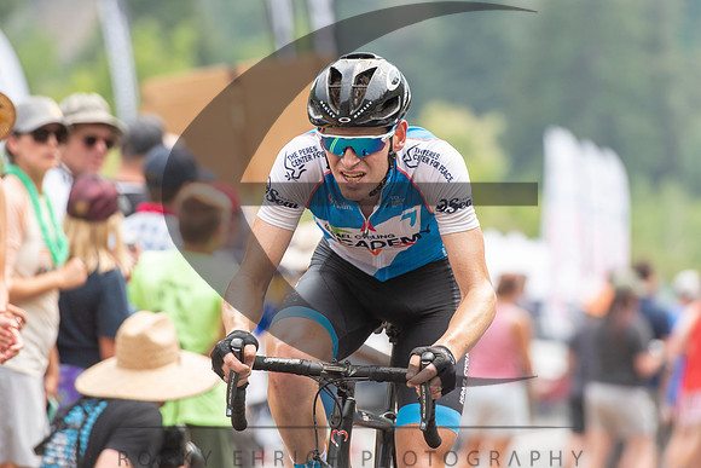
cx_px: 334
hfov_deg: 7.4
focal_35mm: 280
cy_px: 197
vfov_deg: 4.9
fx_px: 5457
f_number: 4
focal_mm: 200
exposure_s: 1/1000
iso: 200
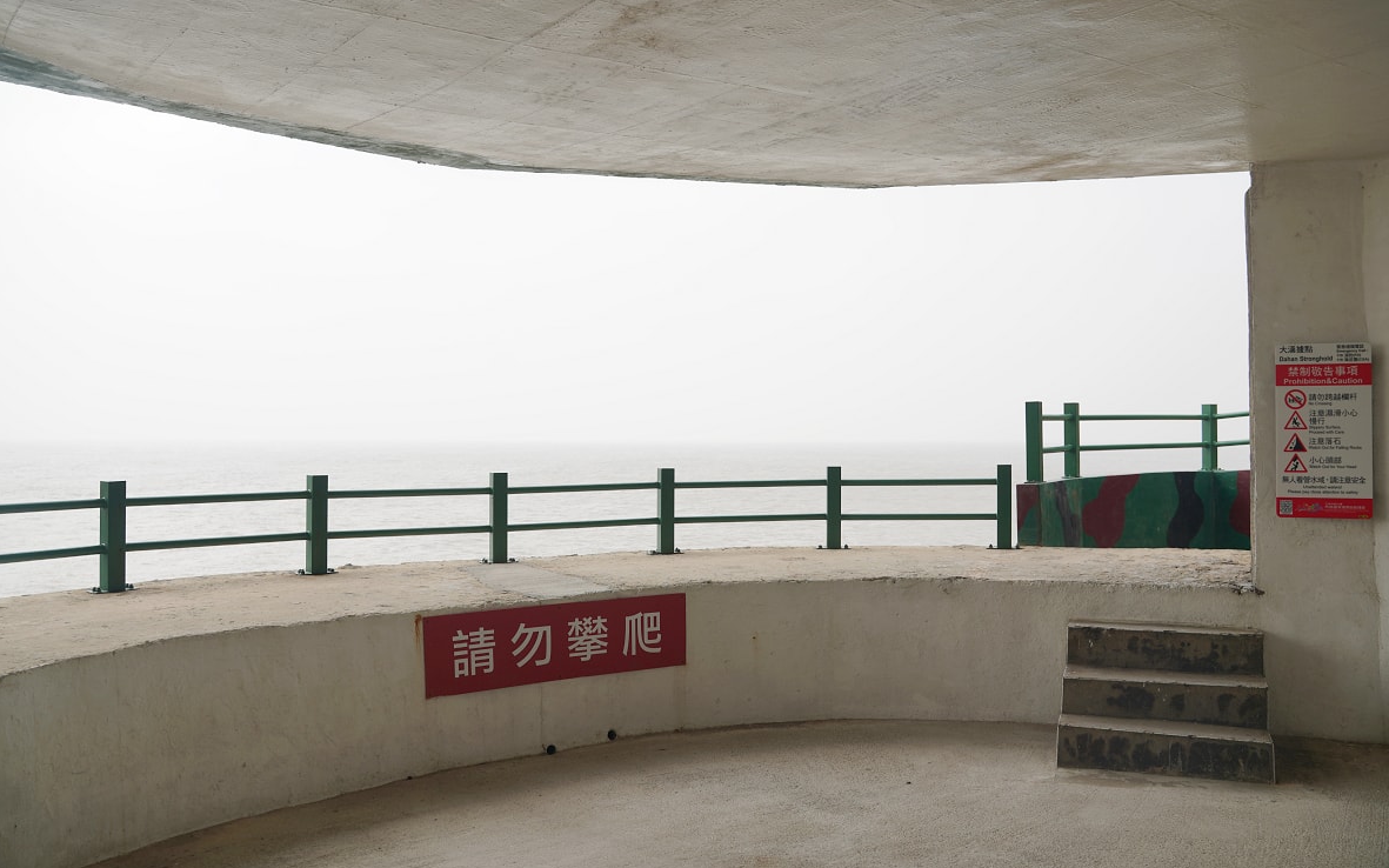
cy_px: 405
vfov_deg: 43.1
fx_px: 1098
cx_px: 702
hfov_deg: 64.6
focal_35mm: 29
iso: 100
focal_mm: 28
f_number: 4.5
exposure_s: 1/80
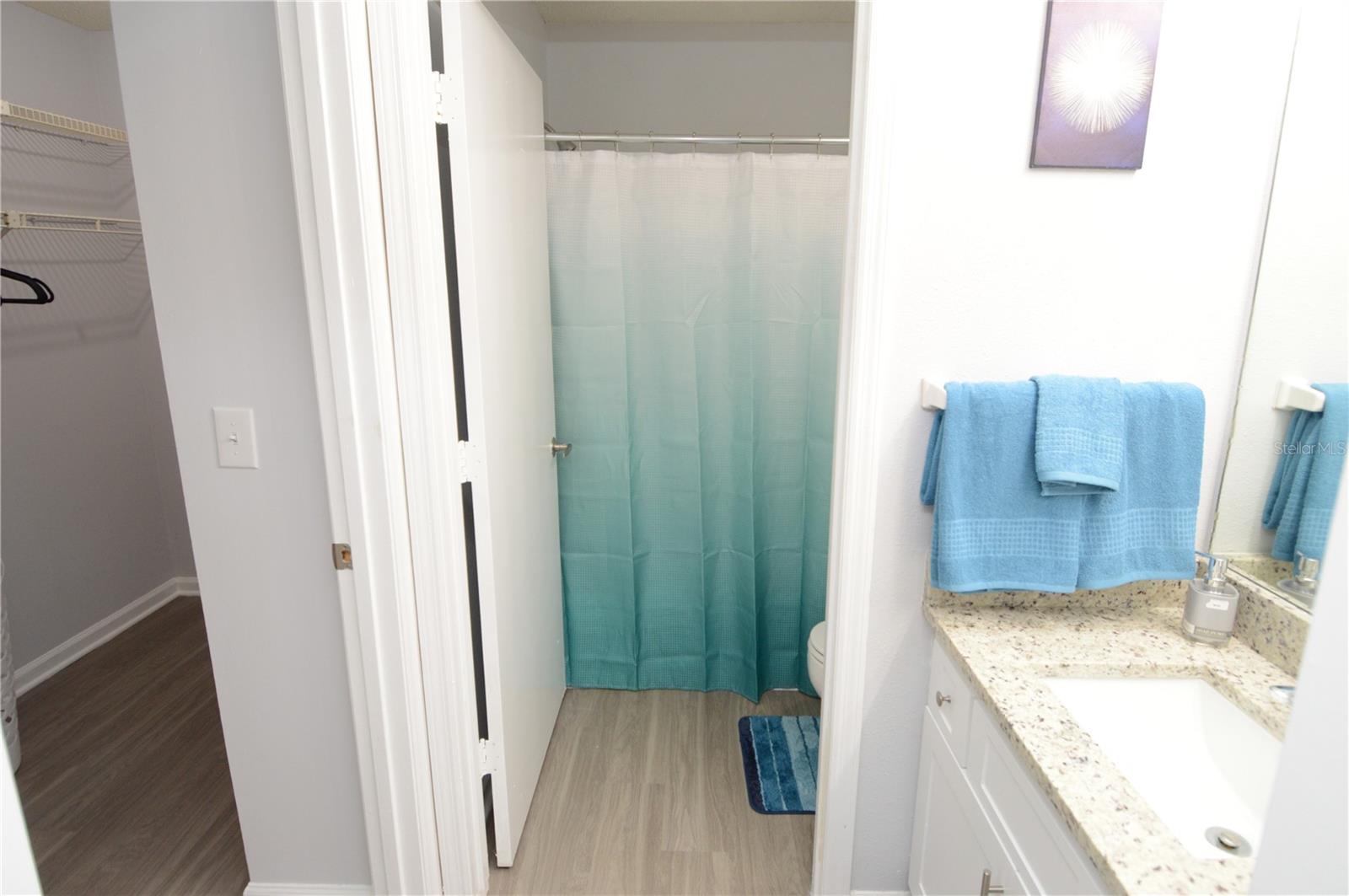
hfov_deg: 90.1
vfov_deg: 67.3
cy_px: 448
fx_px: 674
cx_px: 674
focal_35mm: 18
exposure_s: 1/60
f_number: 4.5
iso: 800
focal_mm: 12
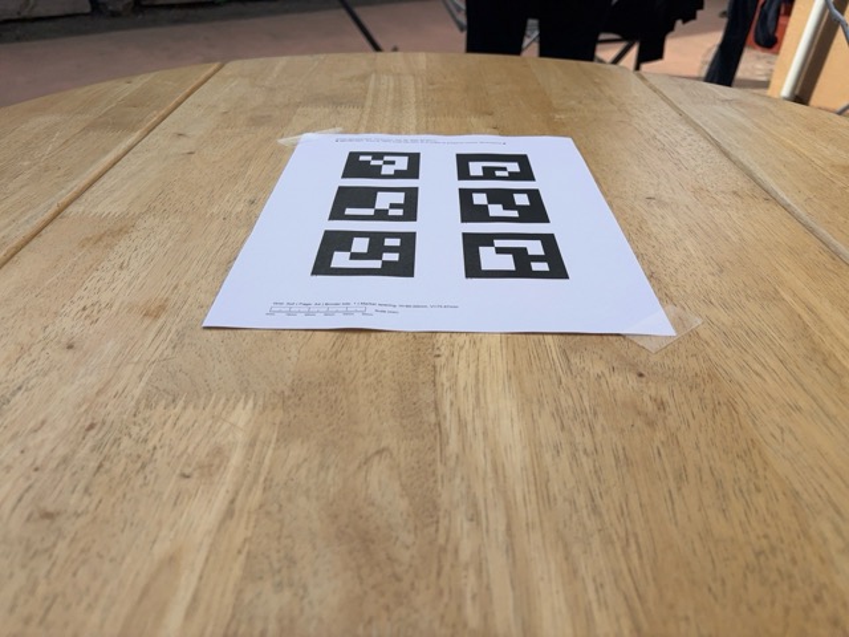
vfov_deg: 53.1
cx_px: 424
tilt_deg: -33.5
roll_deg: -2.2
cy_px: 318
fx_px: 638
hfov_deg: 67.3
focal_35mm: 26
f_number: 1.6
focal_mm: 5.96
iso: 50
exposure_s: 1/2985
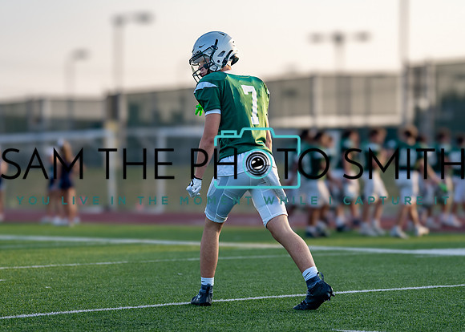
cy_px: 176
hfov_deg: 16.8
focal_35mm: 119
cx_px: 231
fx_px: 1574
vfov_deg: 12.0
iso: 160
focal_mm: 107
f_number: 2.8
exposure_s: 1/1250
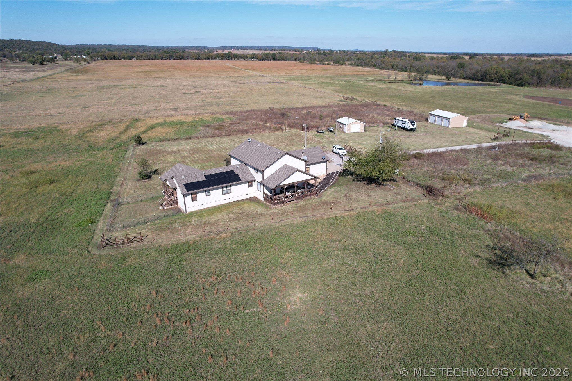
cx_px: 286
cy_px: 190
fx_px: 350
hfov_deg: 78.6
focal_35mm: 22
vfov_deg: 57.2
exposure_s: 1/2000
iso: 110
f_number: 2.8
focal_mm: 8.38
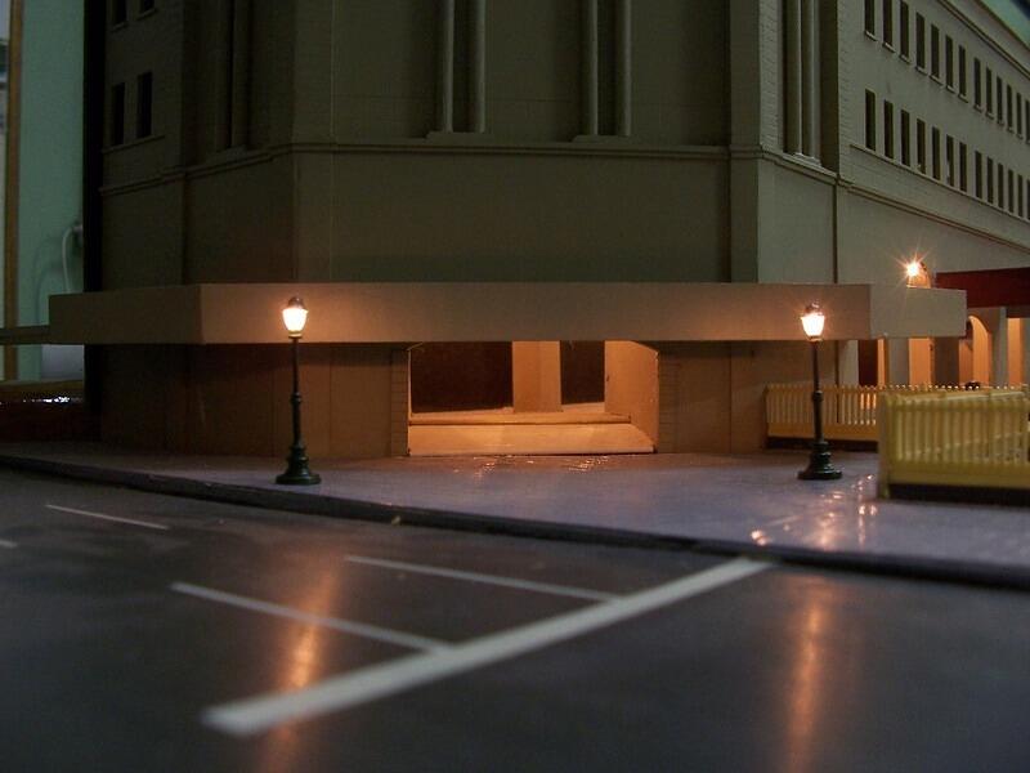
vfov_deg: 40.7
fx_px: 1041
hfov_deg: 52.6
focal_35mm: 35
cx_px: 515
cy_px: 386
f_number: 2.8
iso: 140
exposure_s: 1/8
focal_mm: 6
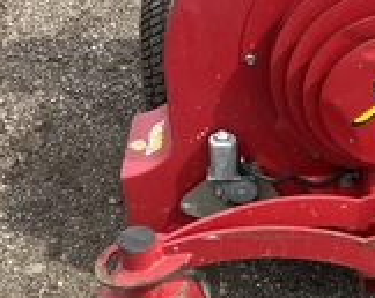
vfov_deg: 21.7
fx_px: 775
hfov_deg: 25.6
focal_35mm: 70
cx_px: 387
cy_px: 194
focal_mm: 3
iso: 25
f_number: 1.8
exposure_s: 1/759
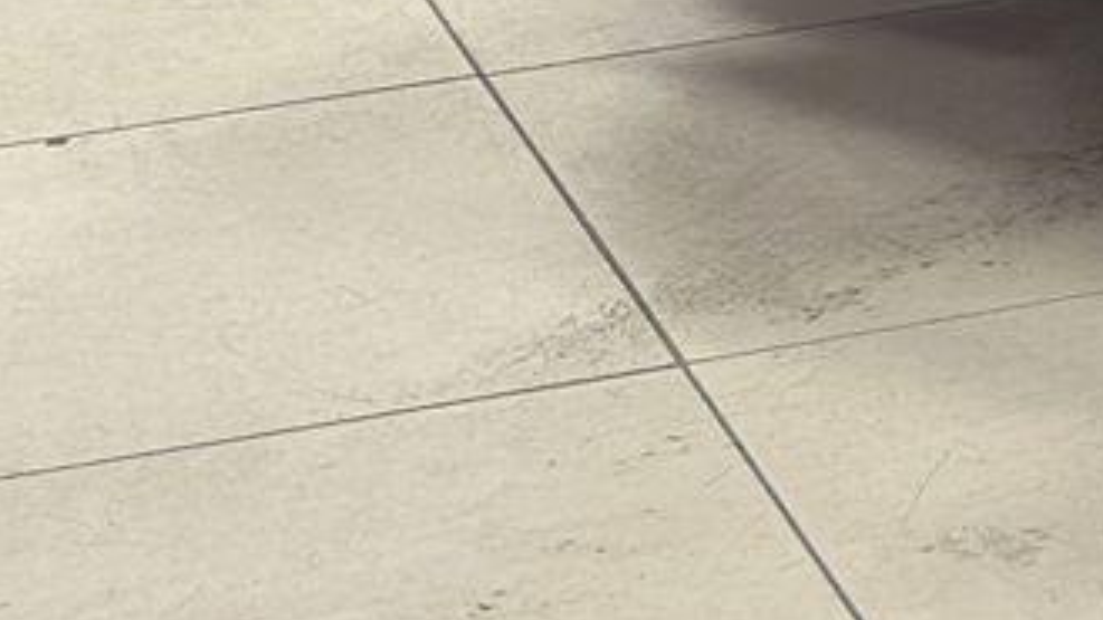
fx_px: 6697
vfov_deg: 5.1
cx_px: 2142
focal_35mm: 229
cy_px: -1015
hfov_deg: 8.9
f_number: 1.78
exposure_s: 1/100
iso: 80
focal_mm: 6.86
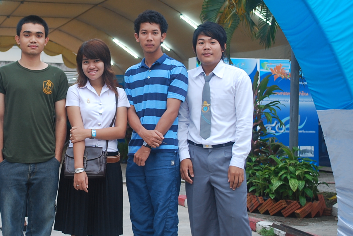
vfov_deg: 17.7
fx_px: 756
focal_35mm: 77
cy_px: 83
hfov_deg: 26.0
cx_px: 92
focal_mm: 32
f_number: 5
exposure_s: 1/25
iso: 200
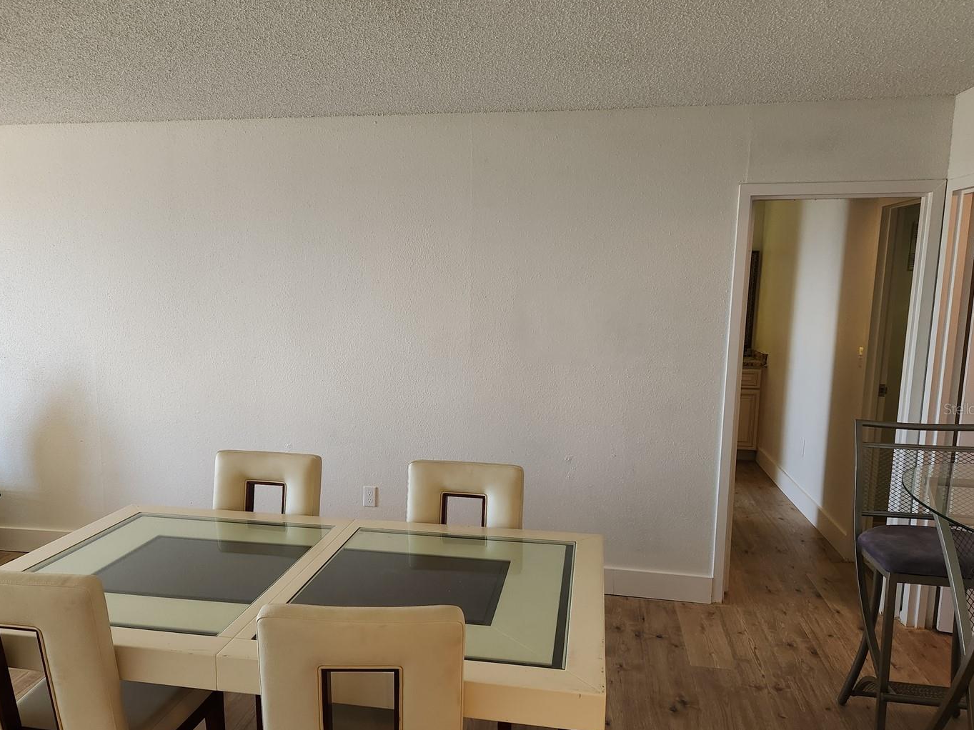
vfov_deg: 51.2
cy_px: 409
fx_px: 760
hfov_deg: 65.2
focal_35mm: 27
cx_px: 439
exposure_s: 1/120
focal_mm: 5.4
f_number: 1.8
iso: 250
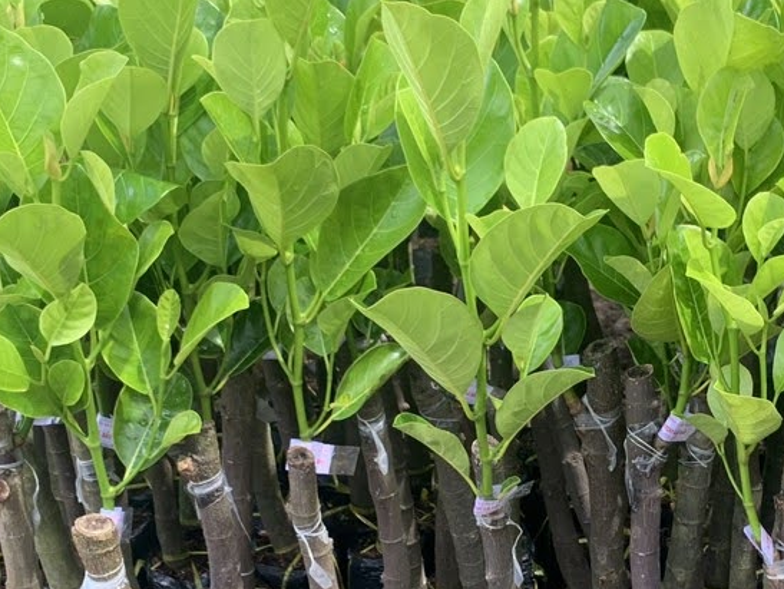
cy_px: 459
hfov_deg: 33.1
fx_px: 1292
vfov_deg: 25.3
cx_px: 595
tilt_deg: -31.0
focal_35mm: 57
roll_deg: +0.0
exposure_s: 1/121
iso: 40
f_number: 1.8
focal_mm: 4.25
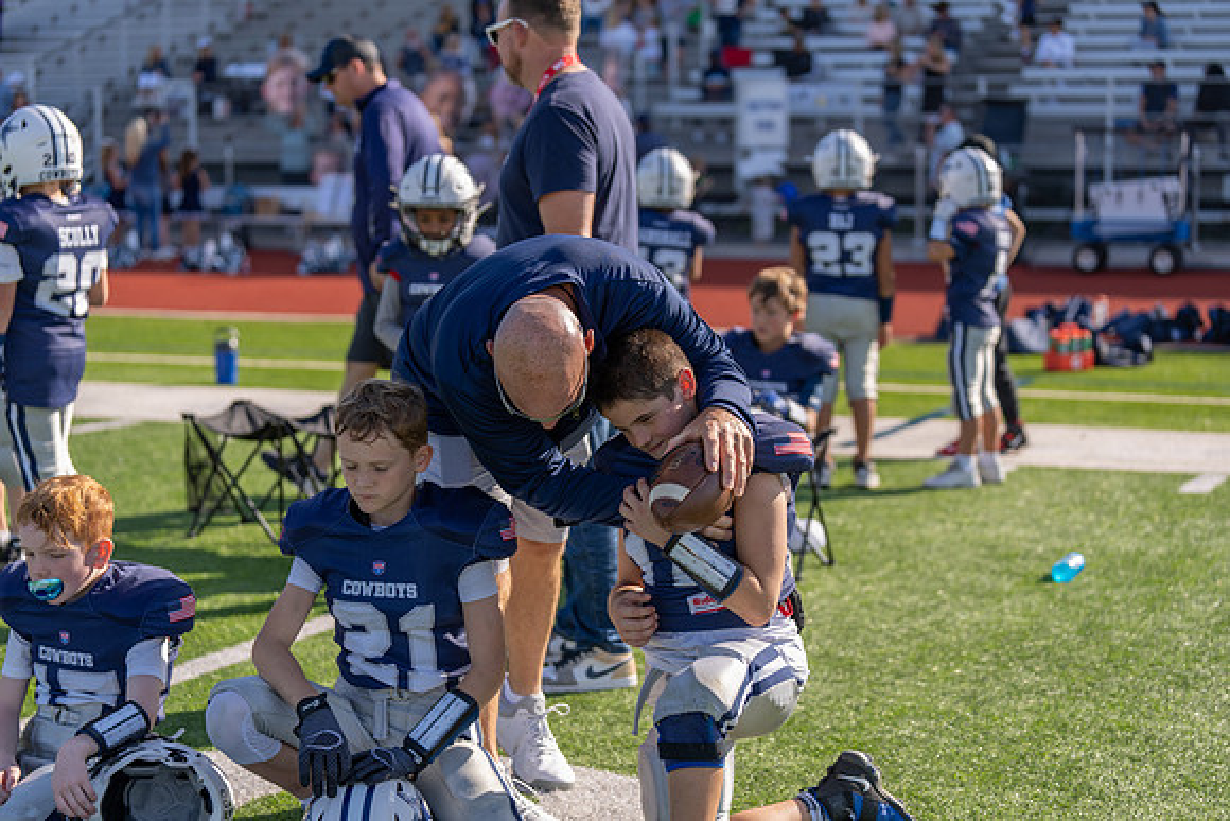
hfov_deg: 28.8
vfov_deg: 19.5
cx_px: 615
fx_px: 2392
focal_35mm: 70
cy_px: 410
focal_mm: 70
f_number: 2.8
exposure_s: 1/1000
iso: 100
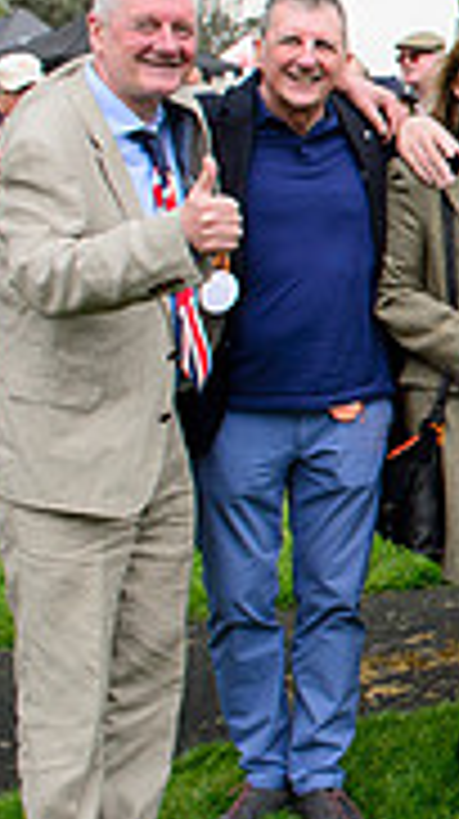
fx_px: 1736
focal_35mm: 80
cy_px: 320
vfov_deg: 26.5
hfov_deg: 12.1
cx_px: 1102
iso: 500
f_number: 8
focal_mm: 24
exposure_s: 1/160
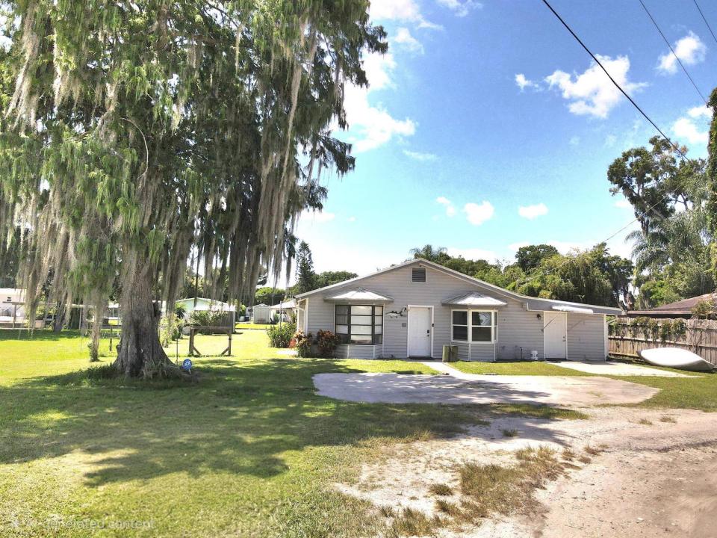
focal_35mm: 24
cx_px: 358
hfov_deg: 71.6
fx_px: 497
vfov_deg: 56.8
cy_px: 269
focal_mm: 4.5
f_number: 2.8
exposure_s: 1/100
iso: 100
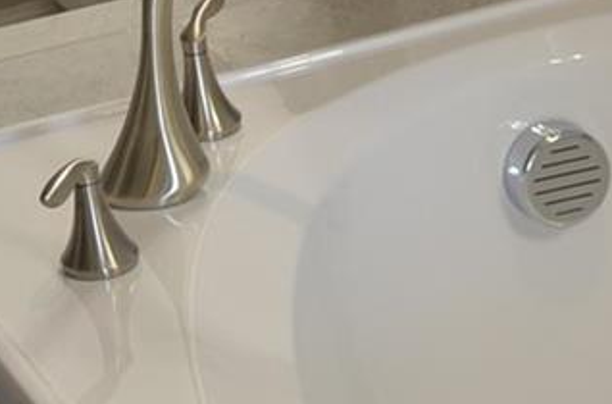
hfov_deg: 13.1
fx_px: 2559
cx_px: 851
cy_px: 484
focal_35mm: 151
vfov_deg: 8.9
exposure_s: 1/60
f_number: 4
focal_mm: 20
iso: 400
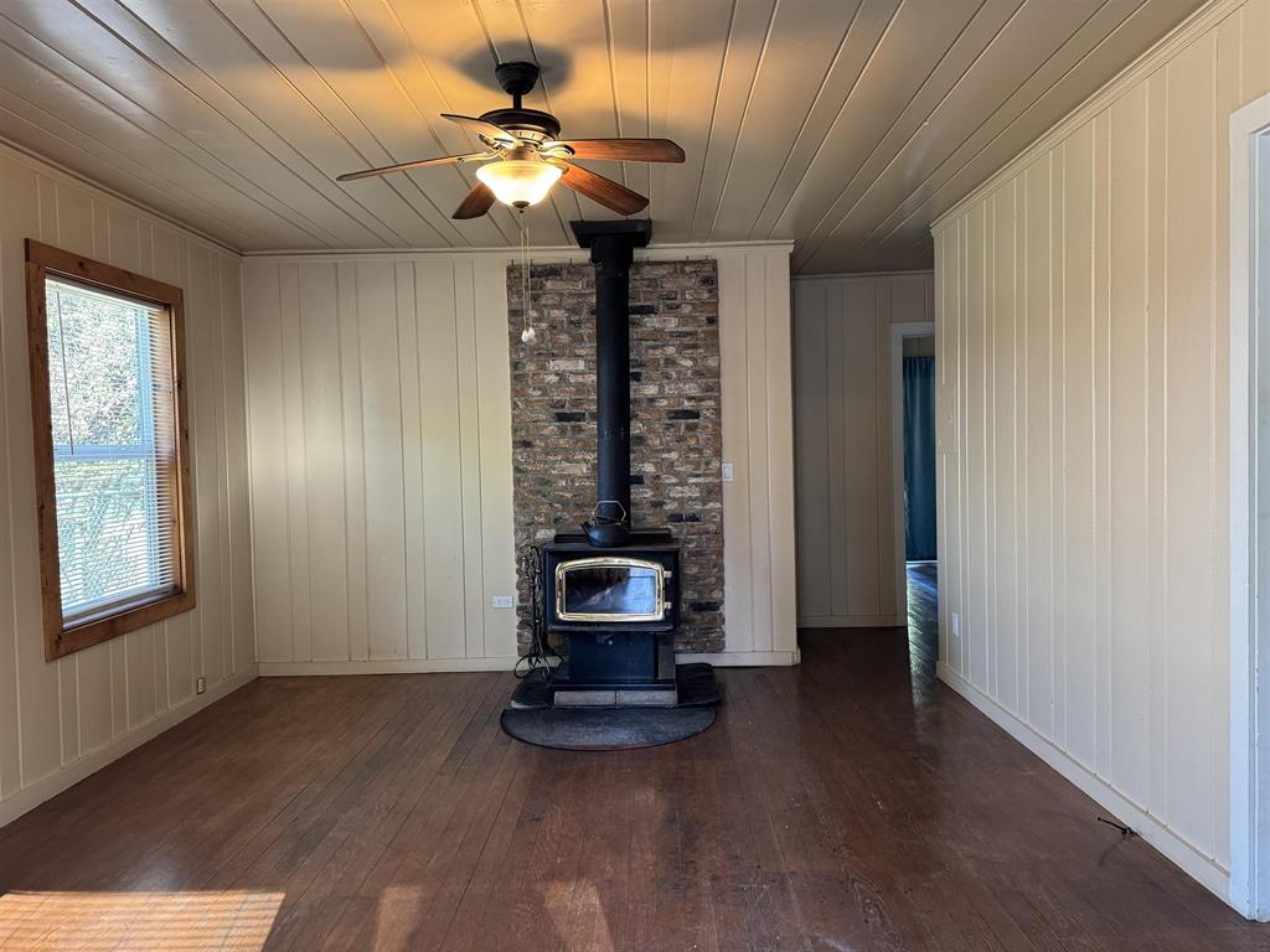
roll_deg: +1.2
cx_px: 635
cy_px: 476
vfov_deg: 56.8
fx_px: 881
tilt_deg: -1.8
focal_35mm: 24
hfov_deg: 71.6
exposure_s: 1/60
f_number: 1.78
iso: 250
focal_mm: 6.76
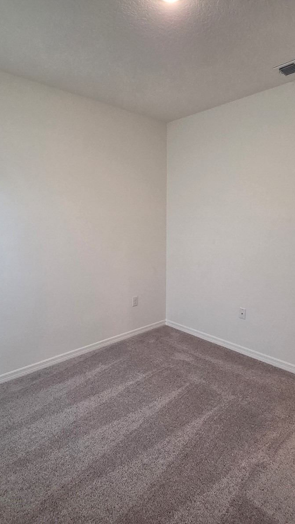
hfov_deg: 58.3
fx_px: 264
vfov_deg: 89.6
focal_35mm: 19
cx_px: 158
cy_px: 262
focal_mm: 2.2
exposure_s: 1/60
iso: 160
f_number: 2.2
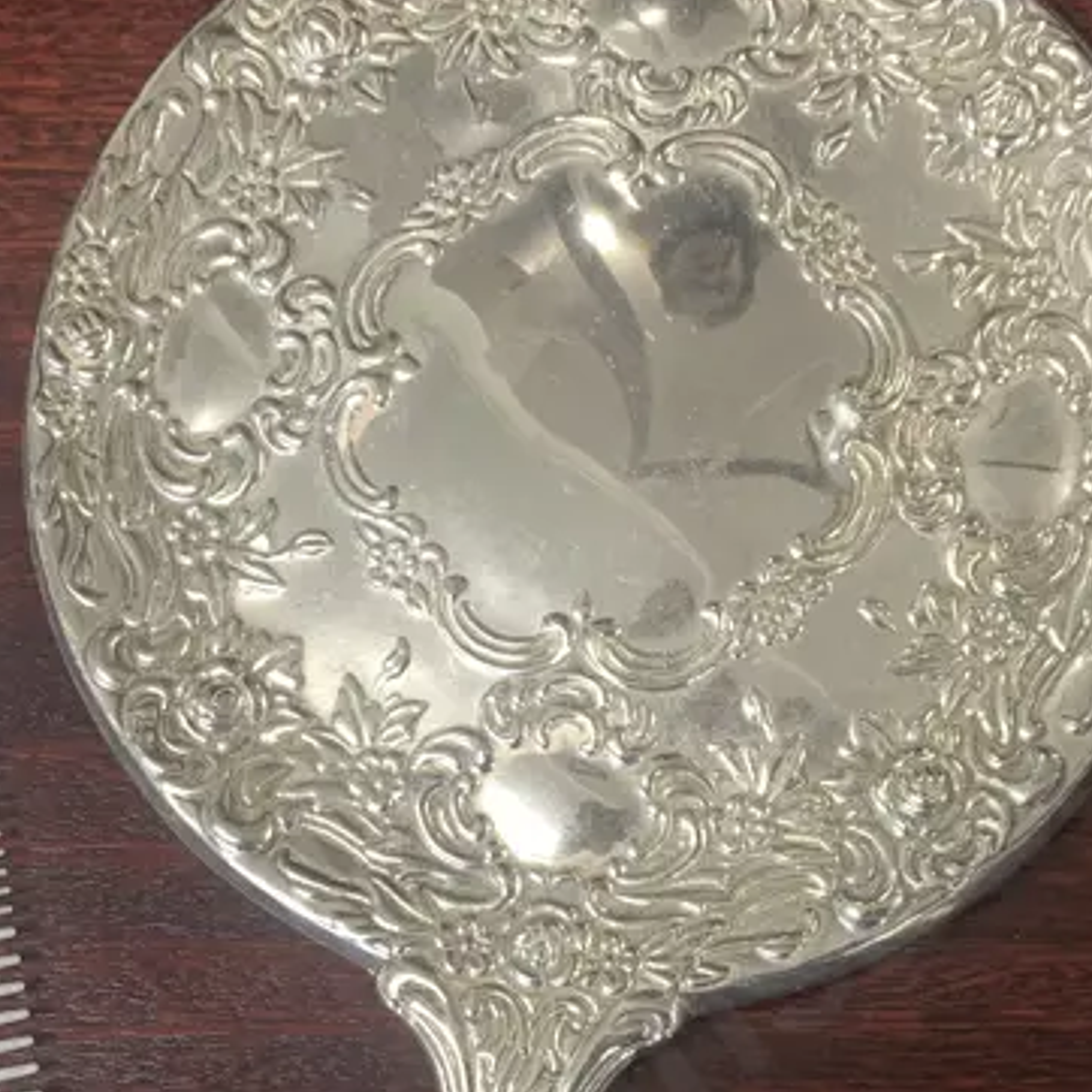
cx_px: 760
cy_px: 998
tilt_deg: -84.5
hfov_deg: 26.3
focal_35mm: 65
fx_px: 2320
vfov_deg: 25.6
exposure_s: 1/50
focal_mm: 4.25
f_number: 1.8
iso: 80
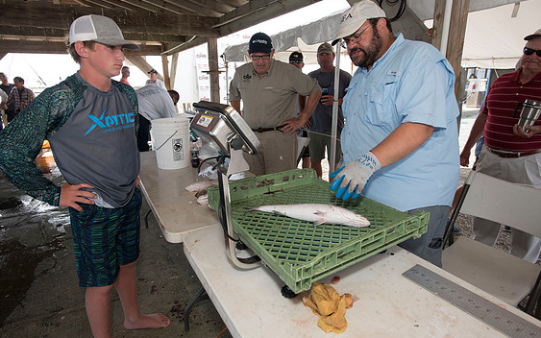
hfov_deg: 82.3
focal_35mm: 21
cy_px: 165
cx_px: 267
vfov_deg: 57.3
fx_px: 310
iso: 250
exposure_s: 1/160
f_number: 6.3
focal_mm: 20
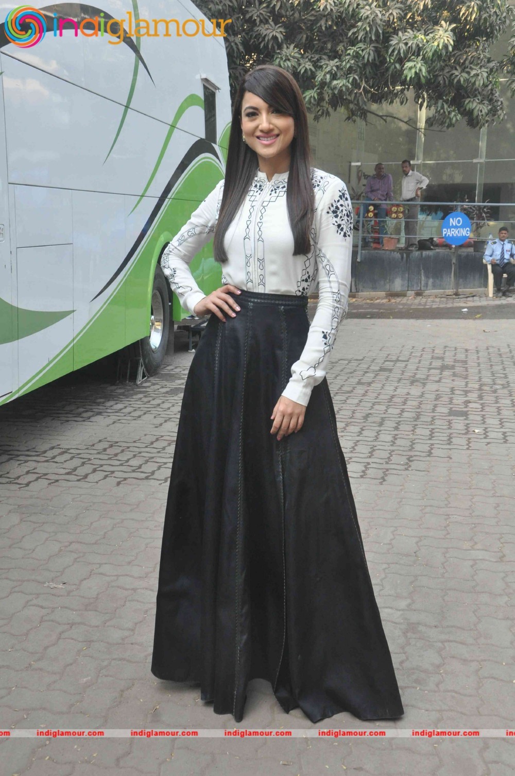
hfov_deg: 29.8
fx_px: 968
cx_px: 258
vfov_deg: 43.7
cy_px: 388
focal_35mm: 45
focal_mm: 30
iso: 1000
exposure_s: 1/160
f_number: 10
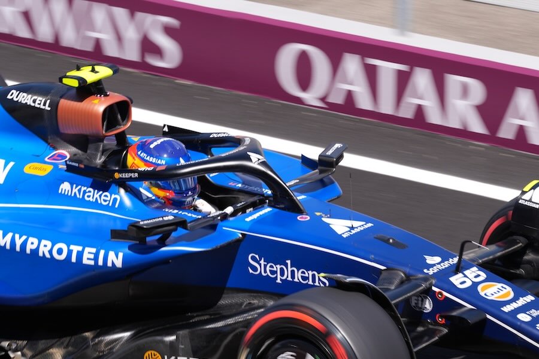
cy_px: 180
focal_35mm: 176
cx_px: 270
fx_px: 2635
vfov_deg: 7.8
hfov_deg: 11.7
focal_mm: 176
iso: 100
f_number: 8
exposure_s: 1/250
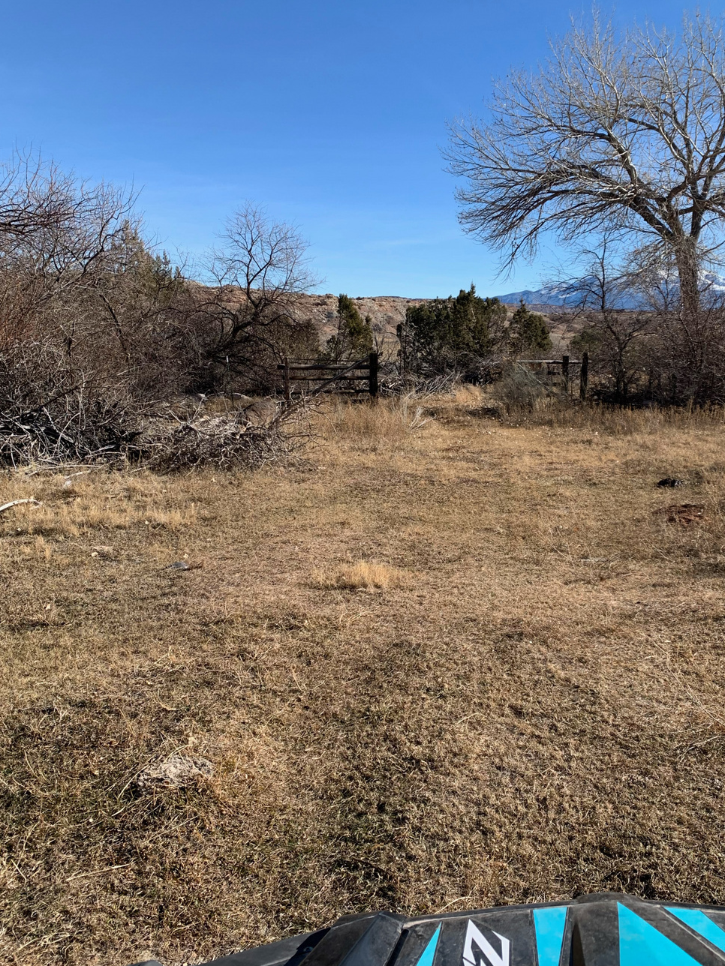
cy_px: 470
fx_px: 866
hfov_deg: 45.4
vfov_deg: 58.3
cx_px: 407
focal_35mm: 31
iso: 25
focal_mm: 4.25
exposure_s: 1/1992
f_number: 1.8
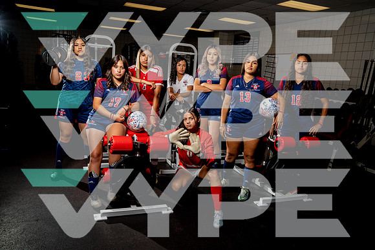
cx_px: 188
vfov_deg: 45.0
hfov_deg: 63.6
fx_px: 302
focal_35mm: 29
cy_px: 125
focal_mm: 29
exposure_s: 1/250
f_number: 8
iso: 400
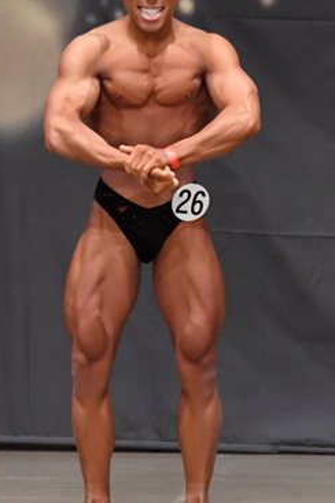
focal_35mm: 507
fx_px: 7090
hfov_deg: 2.7
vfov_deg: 4.1
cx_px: 164
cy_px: 221
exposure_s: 1/400
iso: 6400
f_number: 5.6
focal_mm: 160
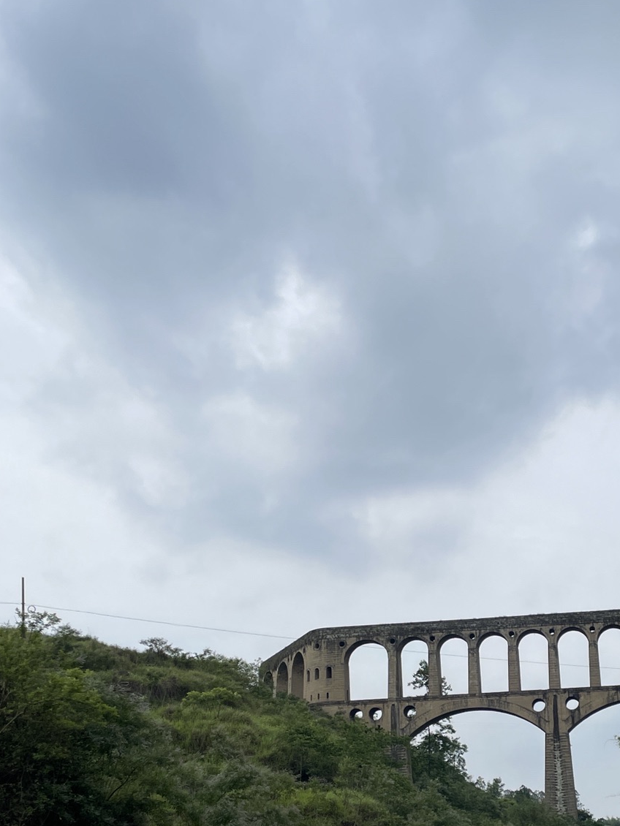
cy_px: 675
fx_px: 1098
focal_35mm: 46
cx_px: 518
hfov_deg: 30.6
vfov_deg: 39.4
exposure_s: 1/3509
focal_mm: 4.2
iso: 32
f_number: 1.6
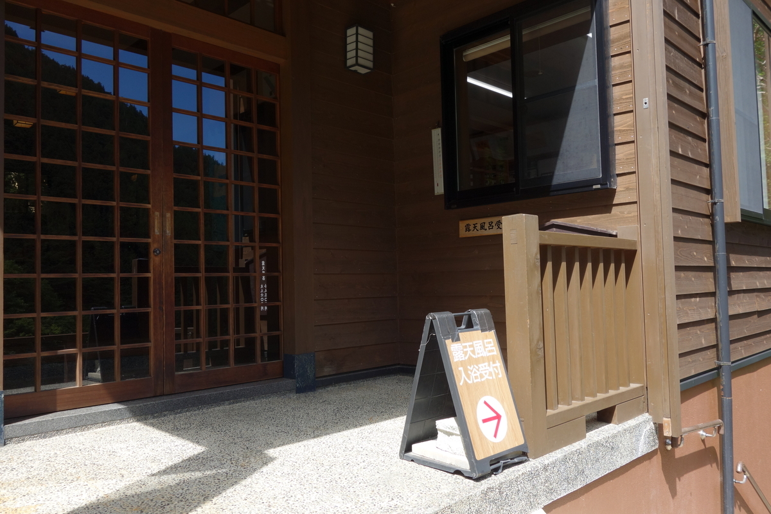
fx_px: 600
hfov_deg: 65.5
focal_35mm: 28
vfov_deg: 46.4
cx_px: 386
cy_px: 257
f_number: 5.6
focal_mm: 10.4
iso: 125
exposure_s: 1/250
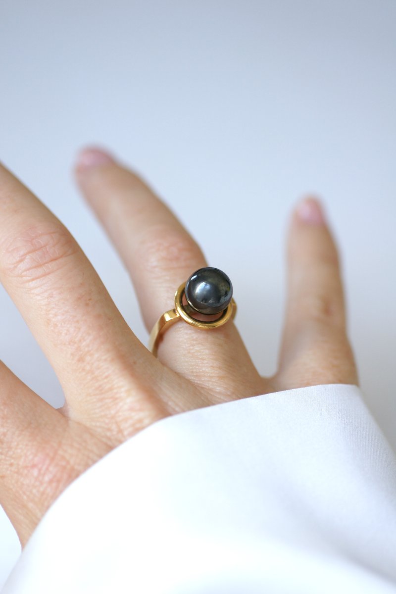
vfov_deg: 19.5
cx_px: 198
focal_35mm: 105
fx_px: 1732
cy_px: 297
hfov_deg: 13.0
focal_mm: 70
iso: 200
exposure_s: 1/125
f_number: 2.8
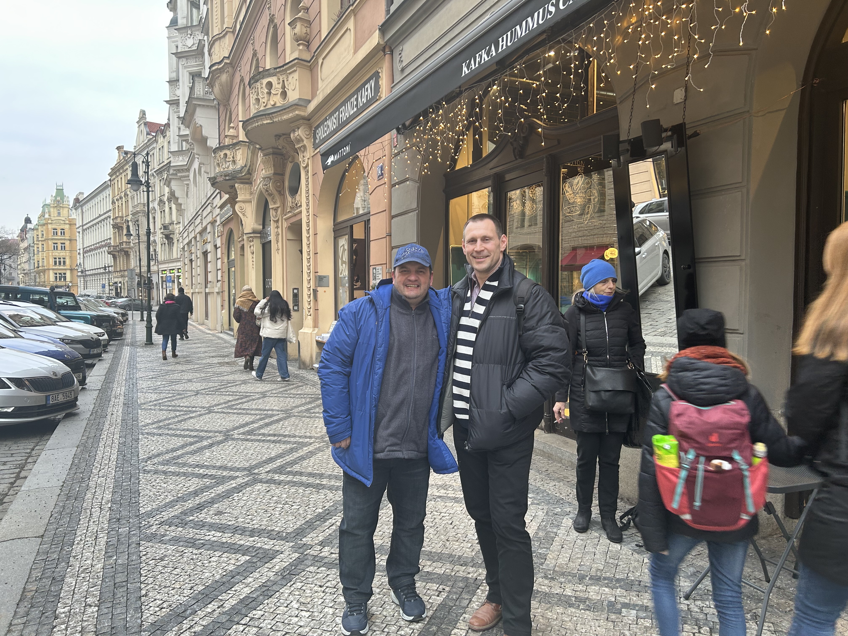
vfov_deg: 53.1
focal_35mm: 26
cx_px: 424
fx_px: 637
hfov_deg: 67.3
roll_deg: +0.7
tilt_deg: -2.1
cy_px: 318
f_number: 1.5
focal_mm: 5.7
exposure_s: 1/50
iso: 64
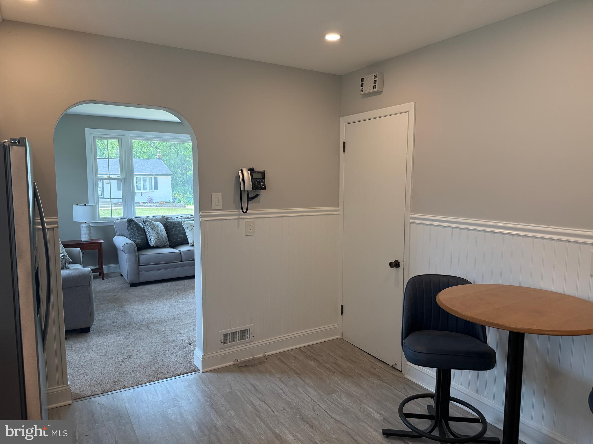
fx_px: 411
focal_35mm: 24
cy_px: 222
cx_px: 296
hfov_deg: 71.6
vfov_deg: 56.8
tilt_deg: -5.2
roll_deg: -0.2
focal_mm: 6.76
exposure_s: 1/238
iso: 160
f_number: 1.78
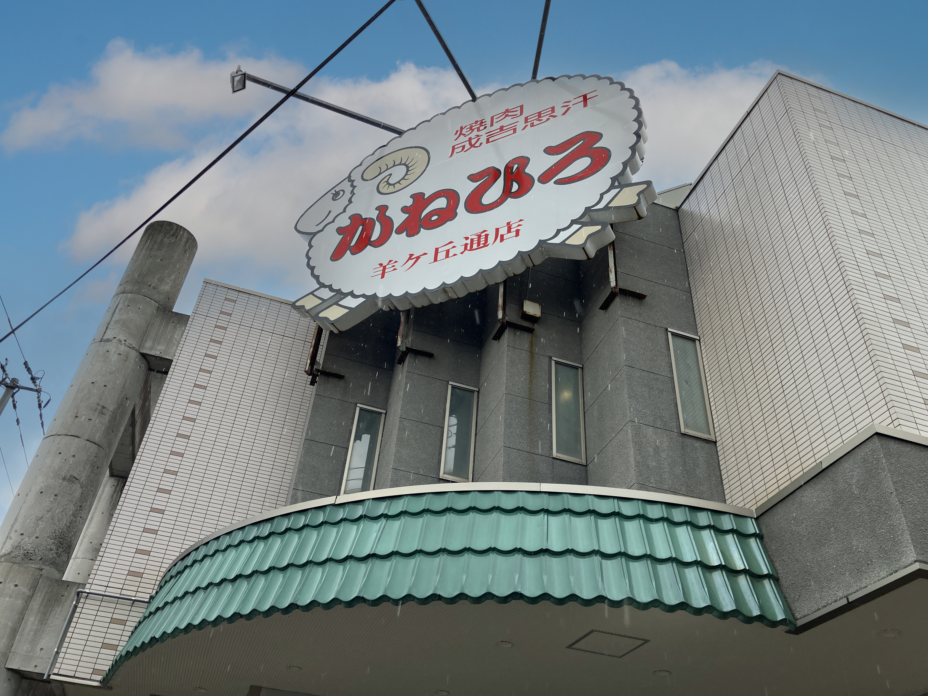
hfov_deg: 63.4
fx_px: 751
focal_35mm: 28
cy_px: 348
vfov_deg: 49.7
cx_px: 464
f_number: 1.8
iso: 32
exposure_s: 1/458
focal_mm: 3.99
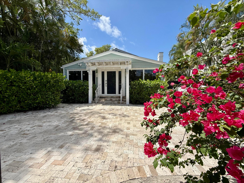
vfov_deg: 85.7
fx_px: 99
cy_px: 92
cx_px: 122
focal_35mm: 14
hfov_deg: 102.1
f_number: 2.2
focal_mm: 2.22
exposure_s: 1/2024
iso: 50
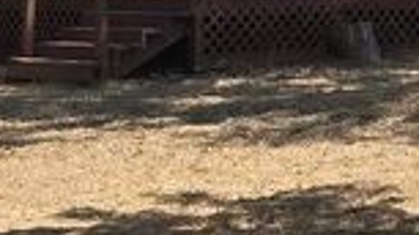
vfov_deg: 7.2
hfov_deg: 12.7
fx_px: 1866
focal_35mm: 168
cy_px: -63
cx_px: 361
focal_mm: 6.3
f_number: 1.7
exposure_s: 1/2240
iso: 80
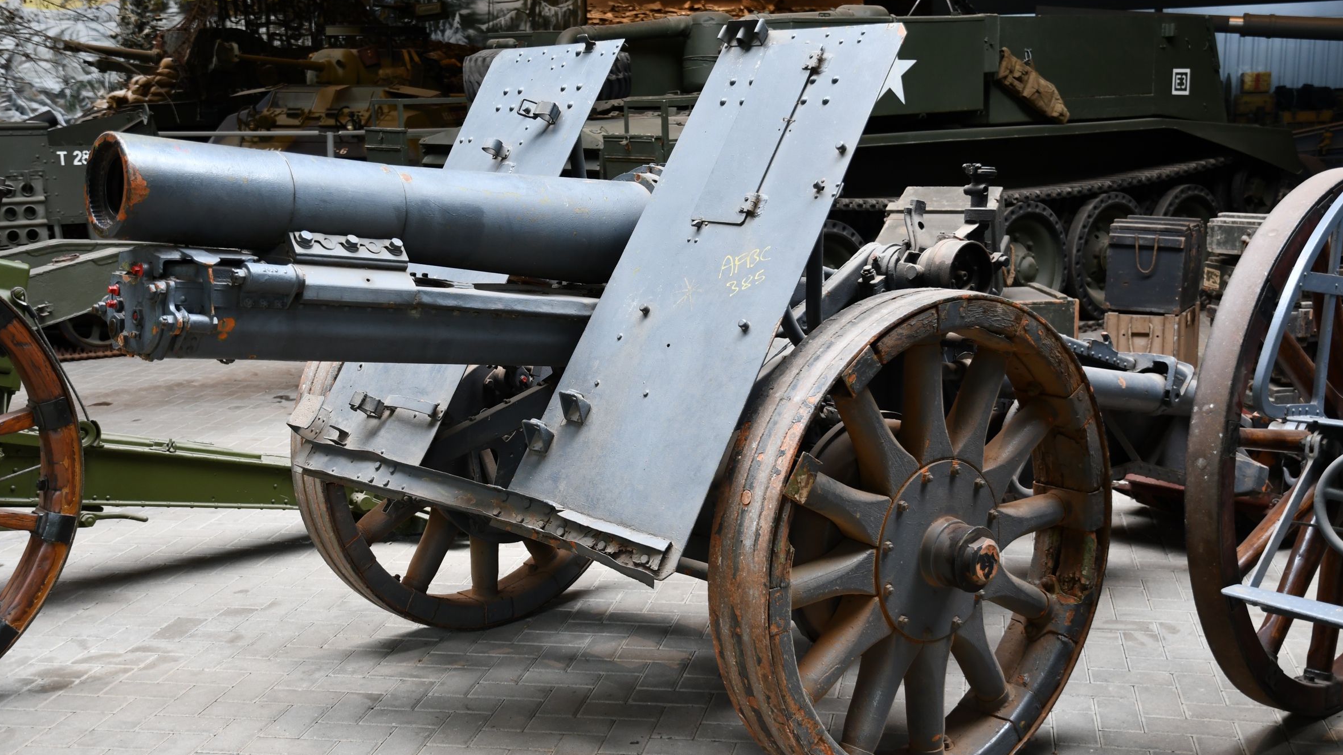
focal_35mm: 48
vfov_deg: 24.9
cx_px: 679
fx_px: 1709
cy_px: 384
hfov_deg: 42.9
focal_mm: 30
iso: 400
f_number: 3.5
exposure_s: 1/60
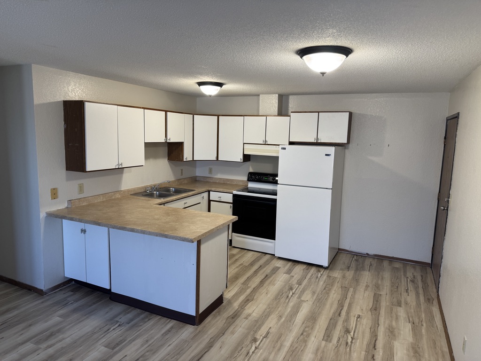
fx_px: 333
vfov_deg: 56.8
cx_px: 240
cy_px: 180
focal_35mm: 24
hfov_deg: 71.6
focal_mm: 6.76
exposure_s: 1/120
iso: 125
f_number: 1.78
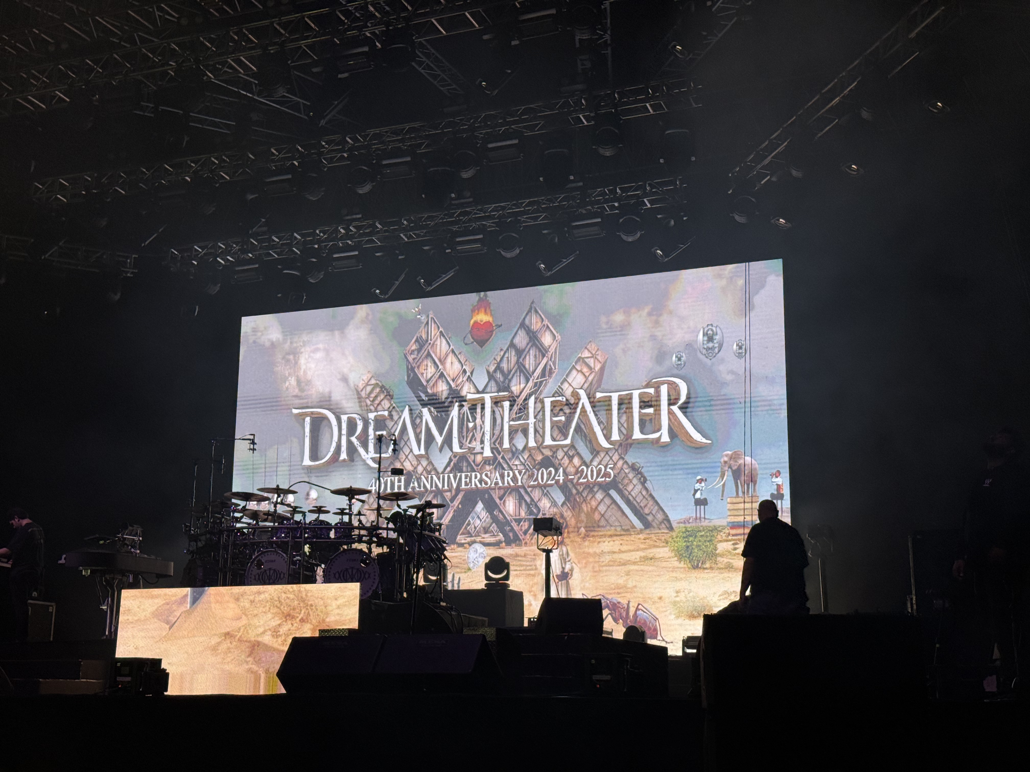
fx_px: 1428
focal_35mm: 48
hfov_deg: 39.7
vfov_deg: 30.3
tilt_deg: +12.2
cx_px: 515
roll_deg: -0.3
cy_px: 386
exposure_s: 1/120
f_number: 1.78
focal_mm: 6.76
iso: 80
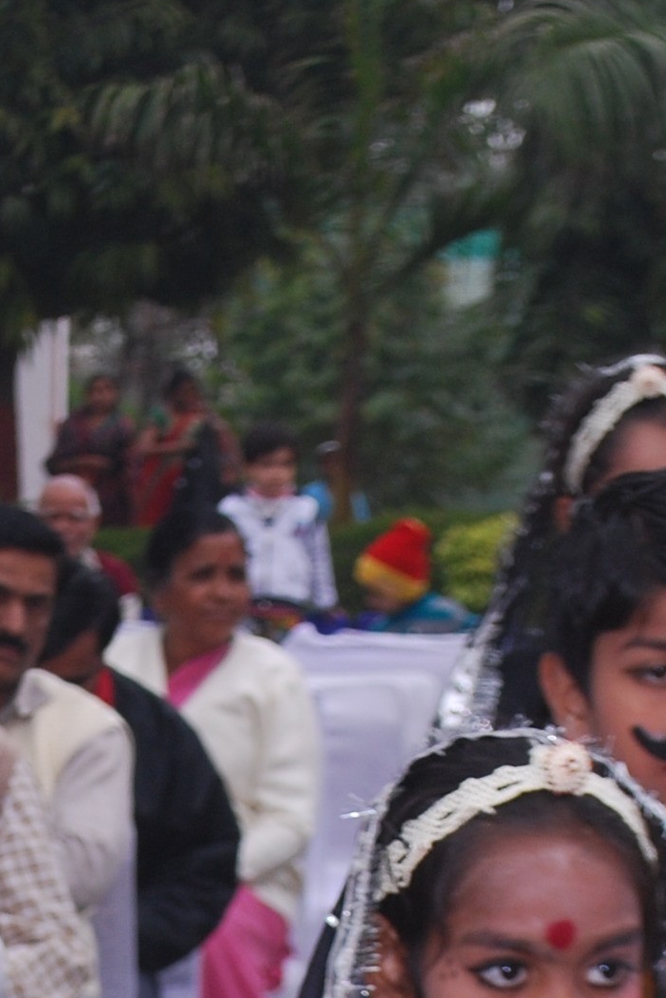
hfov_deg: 6.8
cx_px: -200
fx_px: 5550
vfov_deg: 10.2
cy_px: 1043
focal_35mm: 200
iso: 200
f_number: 6.3
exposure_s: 1/125
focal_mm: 36
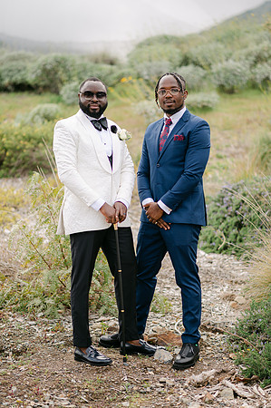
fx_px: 962
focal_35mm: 85
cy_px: 204
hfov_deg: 16.0
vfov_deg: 23.9
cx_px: 136
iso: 100
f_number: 2
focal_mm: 85
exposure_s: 1/1600
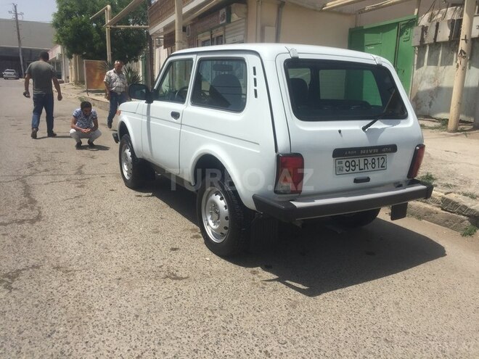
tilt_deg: -12.3
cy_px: 180
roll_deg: -3.4
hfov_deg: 61.7
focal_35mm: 29
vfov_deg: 48.2
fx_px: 401
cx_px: 240
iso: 32
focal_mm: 4.15
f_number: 2.2
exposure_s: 1/3049
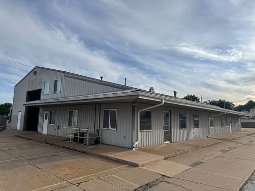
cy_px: 96
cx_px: 128
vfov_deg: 56.8
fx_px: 177
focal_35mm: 24
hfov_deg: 71.6
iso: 80
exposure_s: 1/6410
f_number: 1.78
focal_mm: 6.76
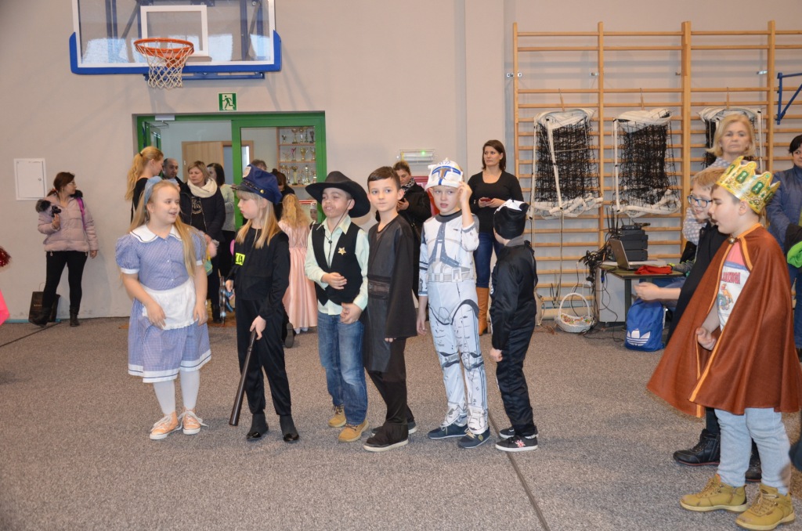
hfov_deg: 53.2
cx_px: 401
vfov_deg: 36.7
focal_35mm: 36
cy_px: 266
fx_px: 800
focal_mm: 24
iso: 1100
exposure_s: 1/60
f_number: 3.8
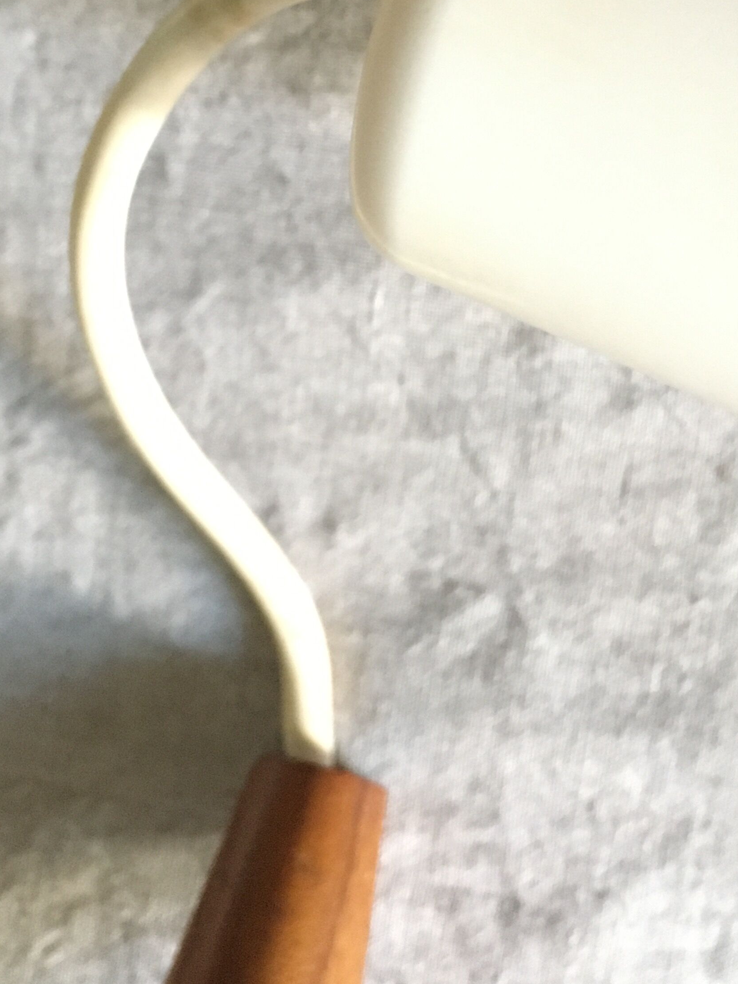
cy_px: 286
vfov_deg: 35.6
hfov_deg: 27.5
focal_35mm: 53
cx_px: 430
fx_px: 1506
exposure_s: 1/17
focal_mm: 4.15
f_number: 2.2
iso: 320
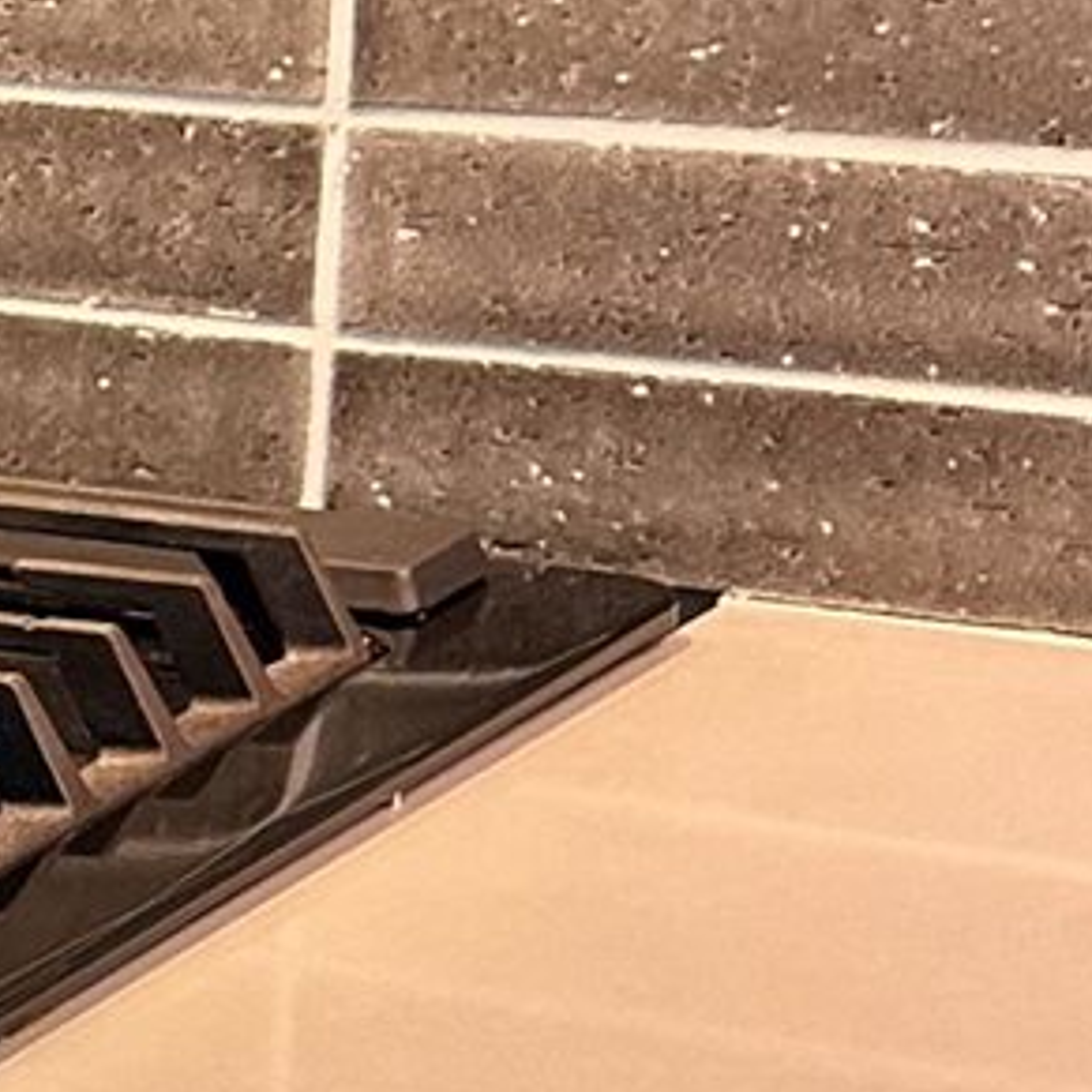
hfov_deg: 9.3
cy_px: 931
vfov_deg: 10.4
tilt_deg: -17.7
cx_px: -1531
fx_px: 5996
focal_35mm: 168
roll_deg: +2.0
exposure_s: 1/60
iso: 160
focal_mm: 6.86
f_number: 1.78
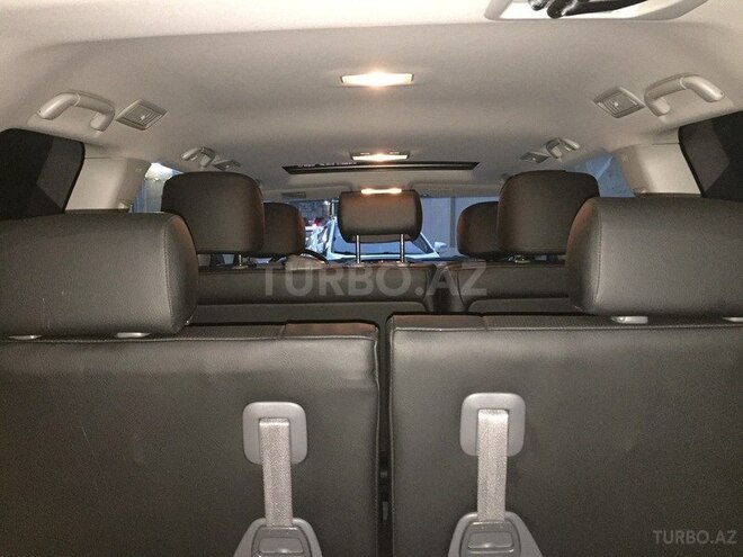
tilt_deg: -5.0
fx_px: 622
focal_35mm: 29
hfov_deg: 61.7
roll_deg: -1.1
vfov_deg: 48.2
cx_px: 372
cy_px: 278
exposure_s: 1/17
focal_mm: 4.15
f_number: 2.2
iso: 500
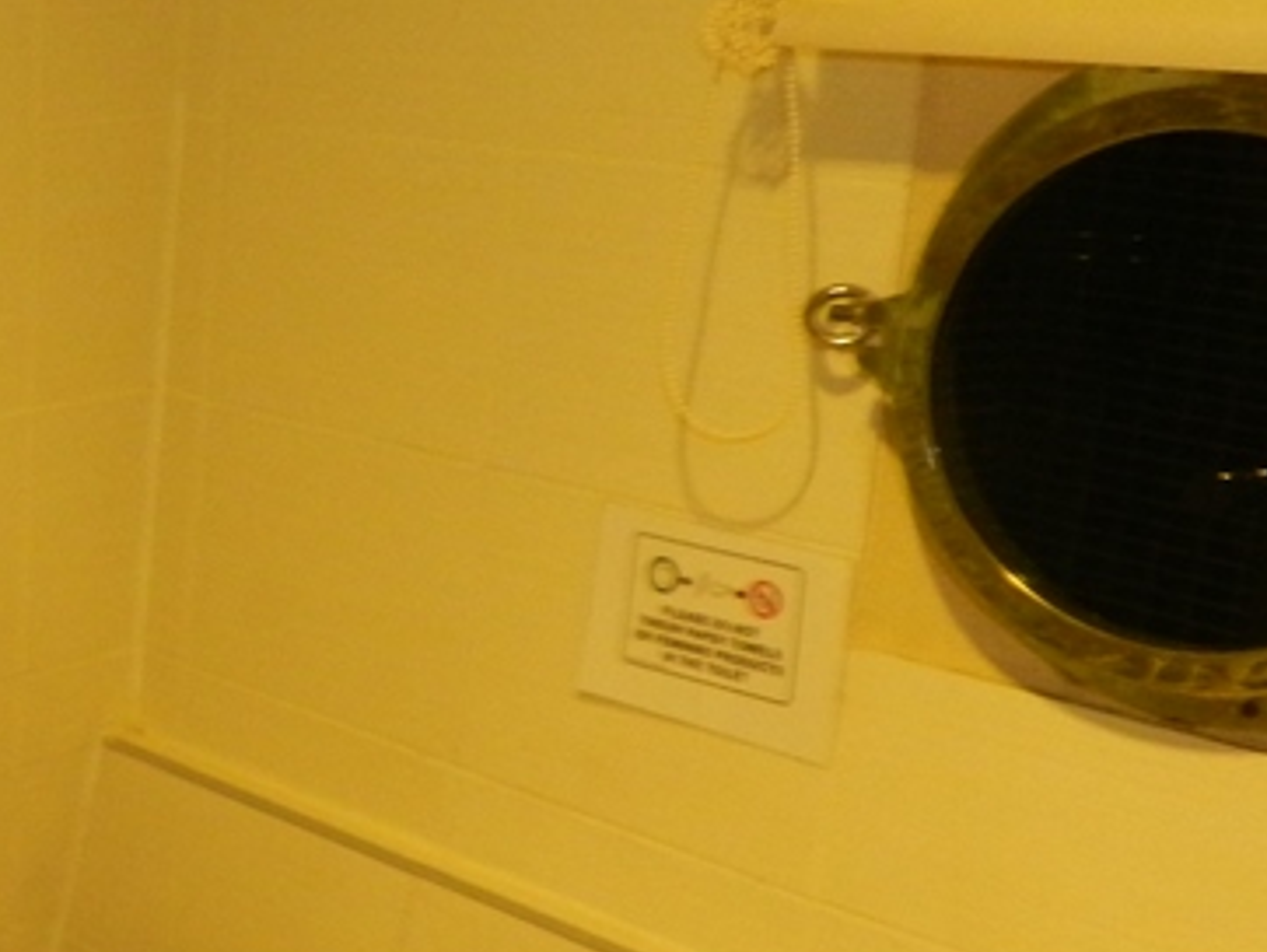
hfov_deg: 26.5
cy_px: 500
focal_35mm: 65
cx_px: -245
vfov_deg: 22.6
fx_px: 2381
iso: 400
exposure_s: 1/6
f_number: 3.4
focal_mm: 4
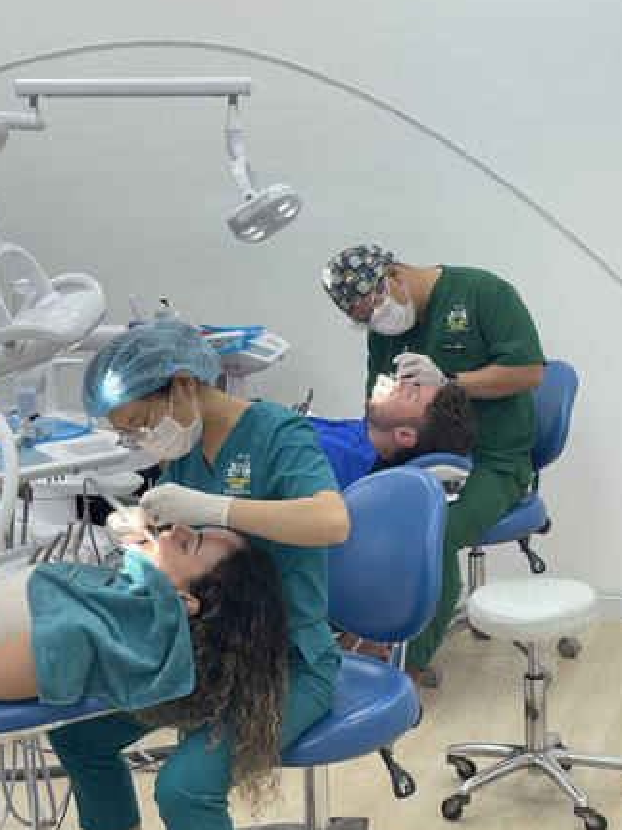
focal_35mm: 74
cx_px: 304
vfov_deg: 26.3
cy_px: 436
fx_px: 1773
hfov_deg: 19.9
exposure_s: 1/100
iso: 50
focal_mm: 7.5
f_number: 2.2
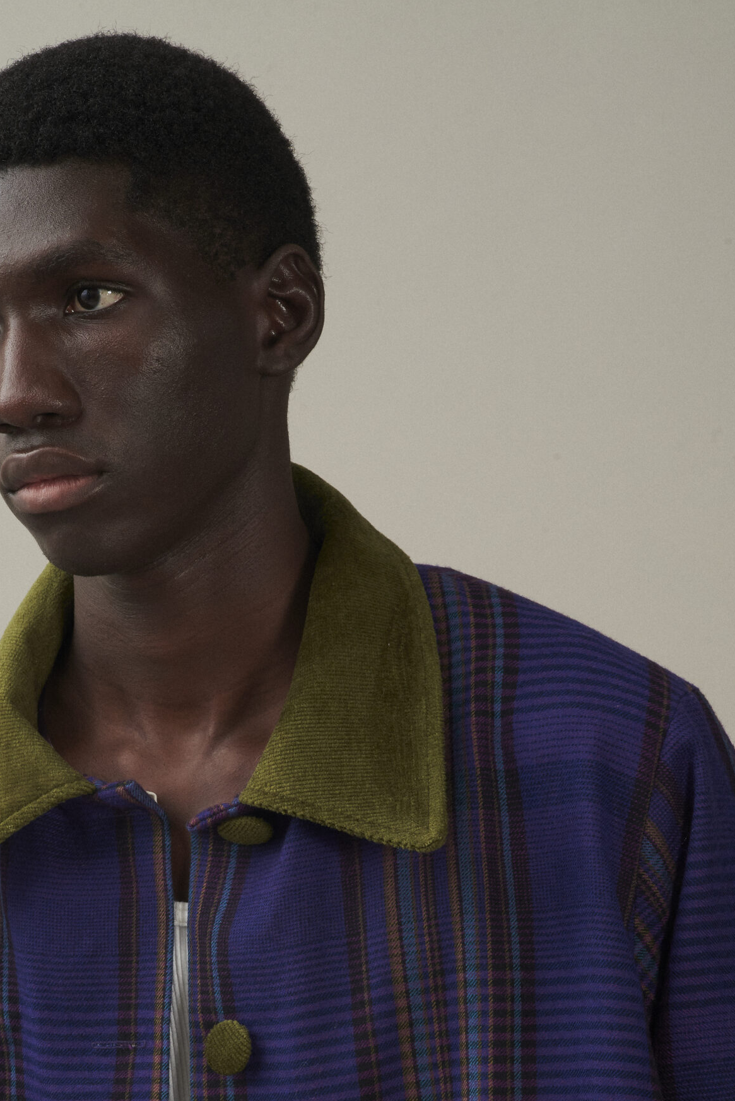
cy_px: 800
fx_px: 4711
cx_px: 238
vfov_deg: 13.3
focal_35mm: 154
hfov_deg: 8.9
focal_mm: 105
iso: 200
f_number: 13
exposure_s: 1/160
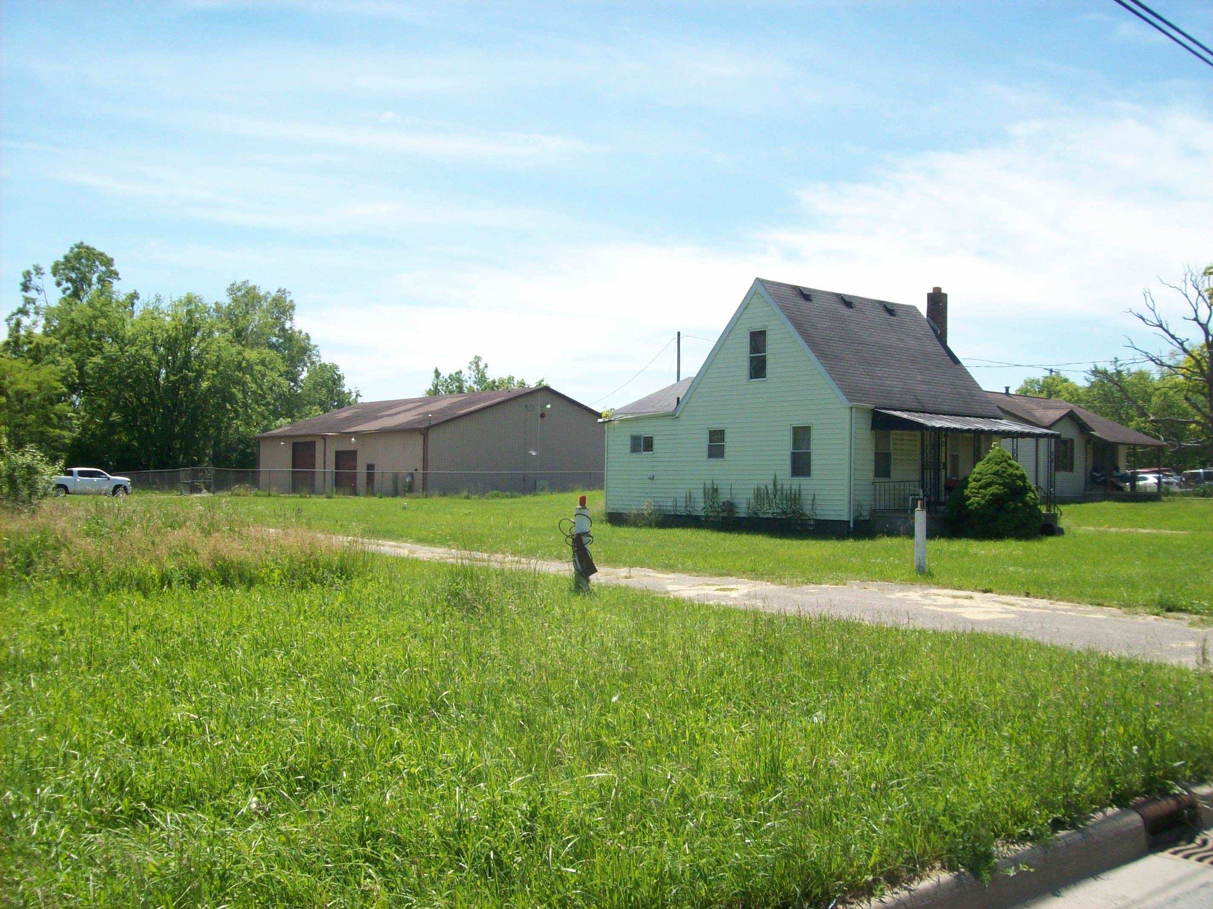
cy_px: 454
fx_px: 1261
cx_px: 606
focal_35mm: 36
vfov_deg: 39.6
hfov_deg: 51.4
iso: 80
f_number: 4.8
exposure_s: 1/421
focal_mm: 6
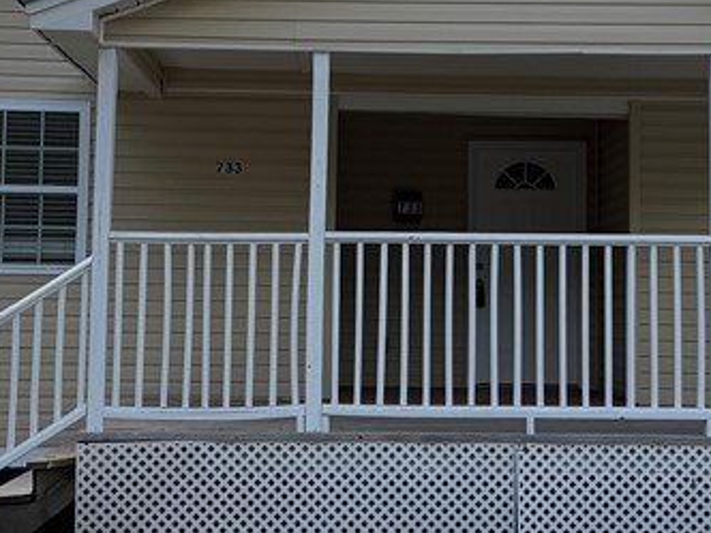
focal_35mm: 74
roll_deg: -1.0
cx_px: 388
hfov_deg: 26.3
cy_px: 173
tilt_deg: +6.1
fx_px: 1520
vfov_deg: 19.8
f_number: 1.78
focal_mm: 6.76
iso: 100
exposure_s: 1/4975
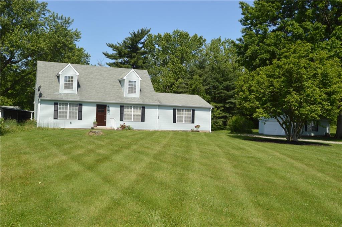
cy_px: 114
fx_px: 342
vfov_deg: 36.8
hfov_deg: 53.2
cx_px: 171
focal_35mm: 36
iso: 100
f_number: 7.1
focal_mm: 24
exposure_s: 1/200
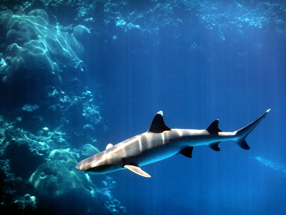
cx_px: 143
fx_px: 554
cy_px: 108
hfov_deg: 29.0
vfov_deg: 21.9
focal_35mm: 67
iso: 125
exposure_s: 1/160
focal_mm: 12
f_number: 4.5
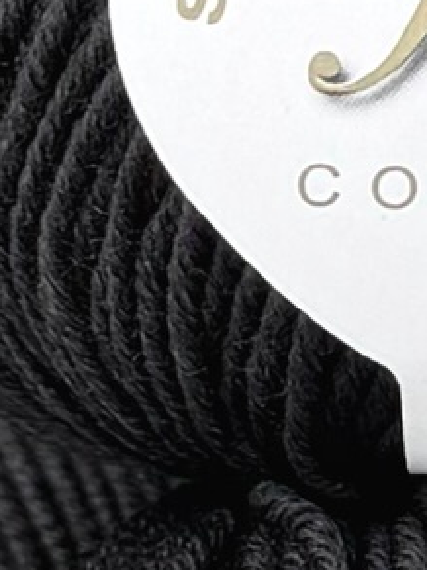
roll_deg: +0.3
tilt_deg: -7.5
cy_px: 443
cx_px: 742
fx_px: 2782
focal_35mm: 169
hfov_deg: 8.5
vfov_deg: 11.7
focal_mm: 6.76
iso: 80
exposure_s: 1/1139
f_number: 1.78
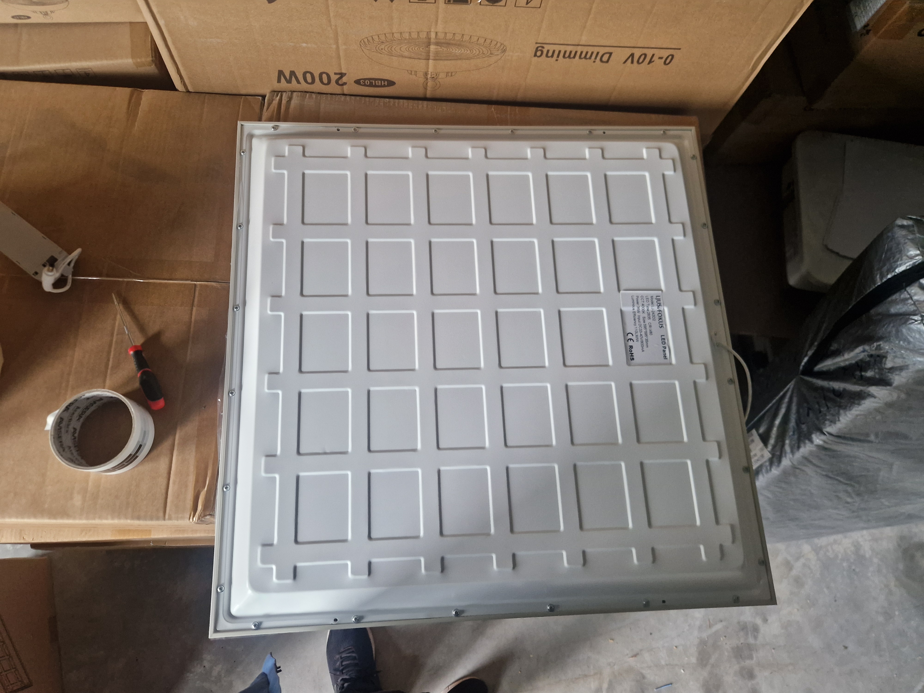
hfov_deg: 73.9
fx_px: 614
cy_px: 346
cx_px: 462
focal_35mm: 23
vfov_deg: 58.9
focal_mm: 5.4
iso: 320
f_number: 1.8
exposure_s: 1/100
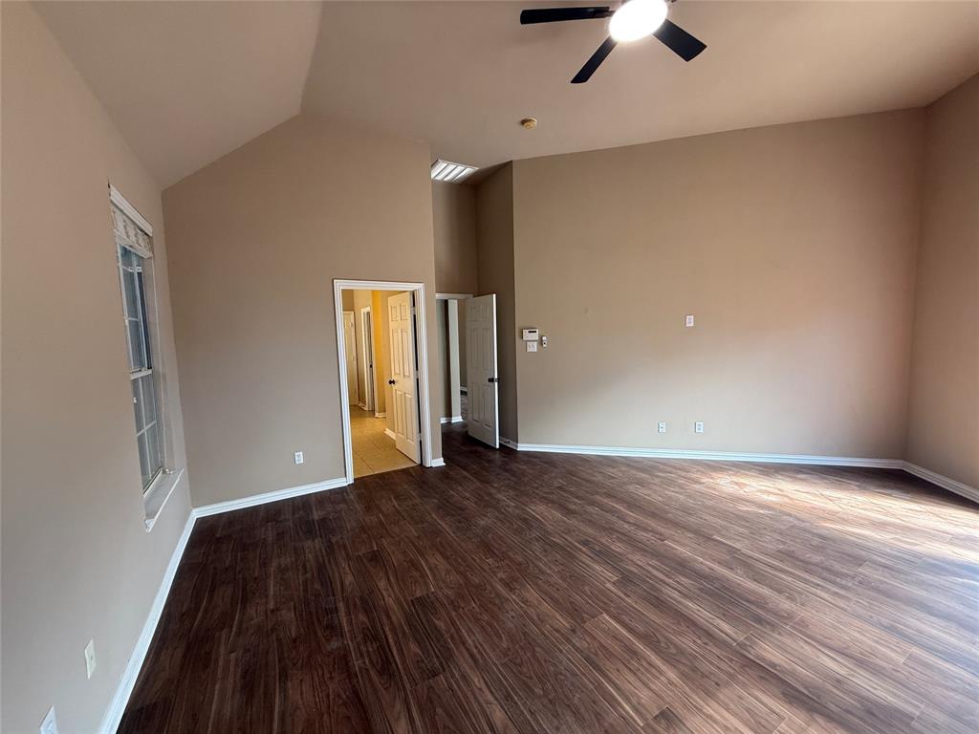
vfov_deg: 85.7
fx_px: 396
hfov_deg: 102.1
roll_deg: +1.6
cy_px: 367
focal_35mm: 14
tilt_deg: -4.3
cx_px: 490
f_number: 2.2
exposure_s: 1/99
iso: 160
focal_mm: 2.22
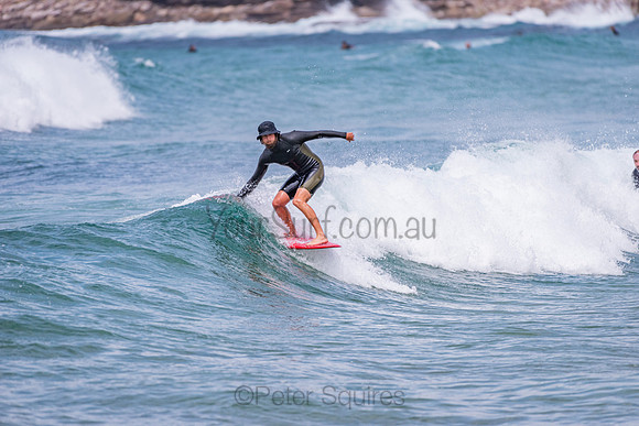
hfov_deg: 4.1
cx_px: 320
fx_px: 8877
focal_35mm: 500
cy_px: 213
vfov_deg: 2.8
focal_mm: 500
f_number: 5.6
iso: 500
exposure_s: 1/1250
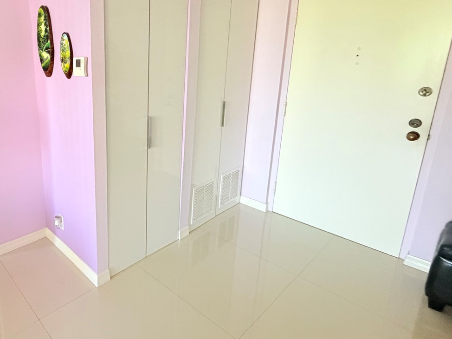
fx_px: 300
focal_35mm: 23
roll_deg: +2.7
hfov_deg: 68.3
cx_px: 103
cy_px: 131
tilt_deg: -13.6
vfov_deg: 58.3
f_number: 2.2
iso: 640
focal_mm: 2.22
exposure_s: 1/60
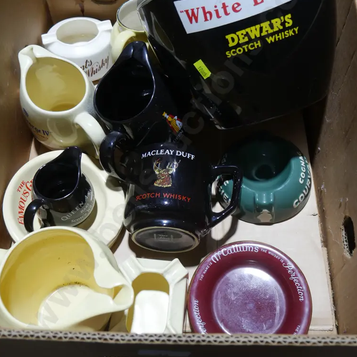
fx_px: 478
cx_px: 180
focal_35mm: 41
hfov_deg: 40.9
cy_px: 139
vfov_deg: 40.7
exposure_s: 1/60
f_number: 4
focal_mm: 17
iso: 250
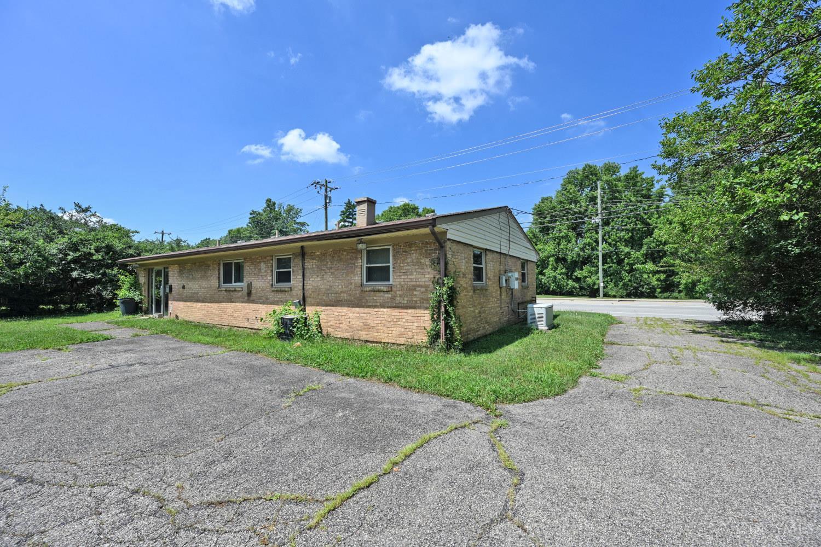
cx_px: 410
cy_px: 274
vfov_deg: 81.2
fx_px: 319
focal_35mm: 14
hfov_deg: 104.3
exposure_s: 1/400
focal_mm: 14
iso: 100
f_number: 7.1
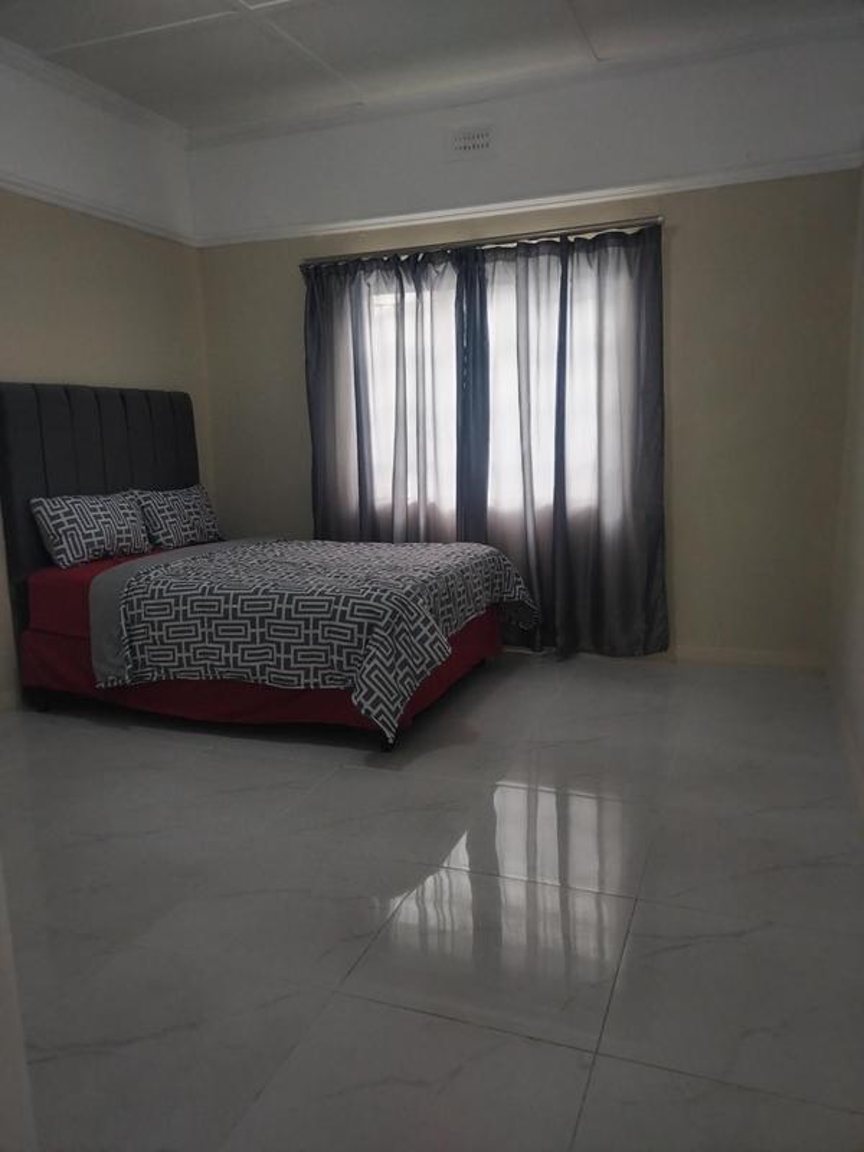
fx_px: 865
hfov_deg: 53.1
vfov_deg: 67.3
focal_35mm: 26
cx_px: 432
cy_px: 576
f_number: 1.8
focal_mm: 4.75
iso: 427
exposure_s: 1/33.3
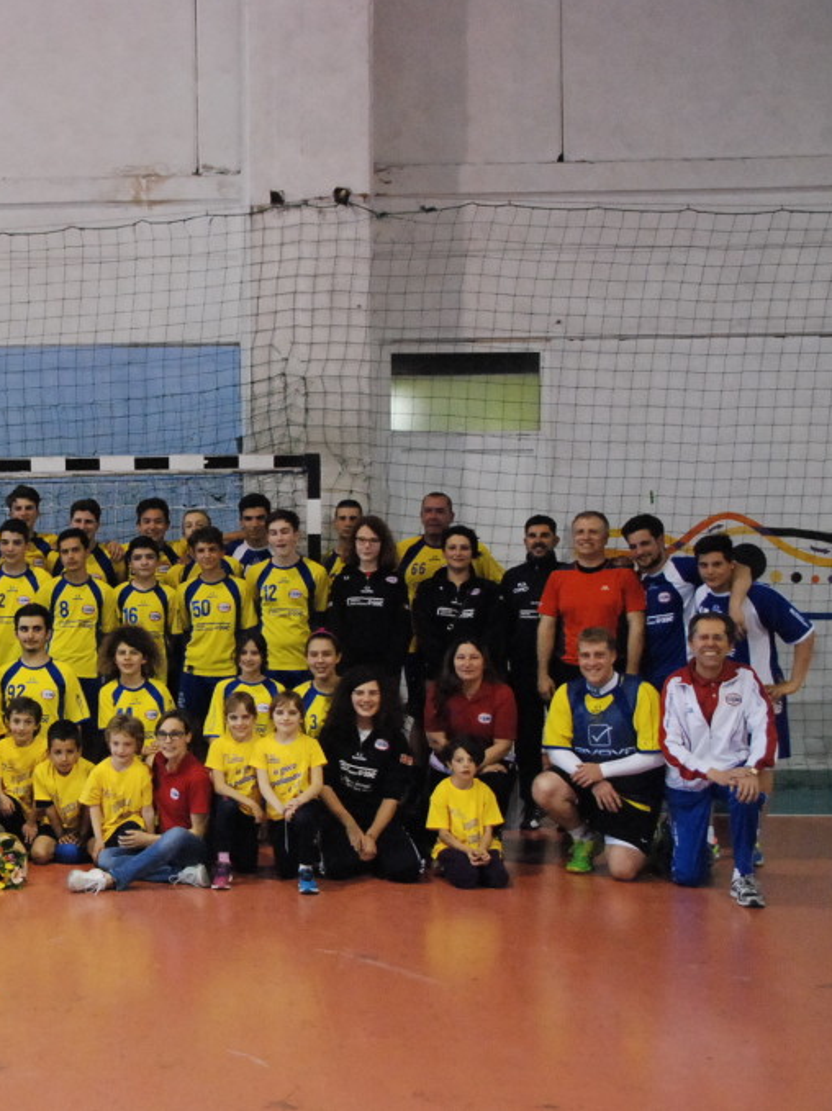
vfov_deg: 39.7
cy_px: 553
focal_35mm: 48
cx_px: 36
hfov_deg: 28.7
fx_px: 1539
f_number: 3.8
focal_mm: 22
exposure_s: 1/125
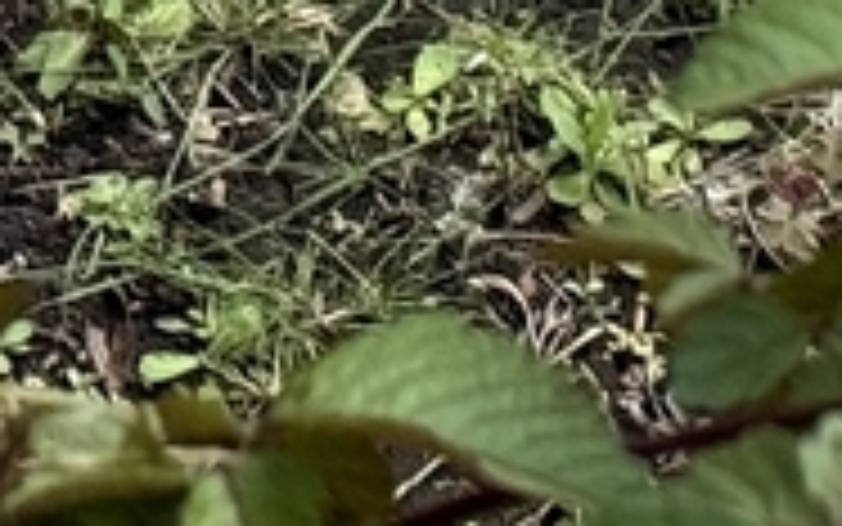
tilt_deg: -26.5
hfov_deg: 6.4
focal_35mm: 326
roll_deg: +2.9
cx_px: 333
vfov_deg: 3.9
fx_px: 7483
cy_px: -1128
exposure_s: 1/60
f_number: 1.78
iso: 250
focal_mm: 6.76
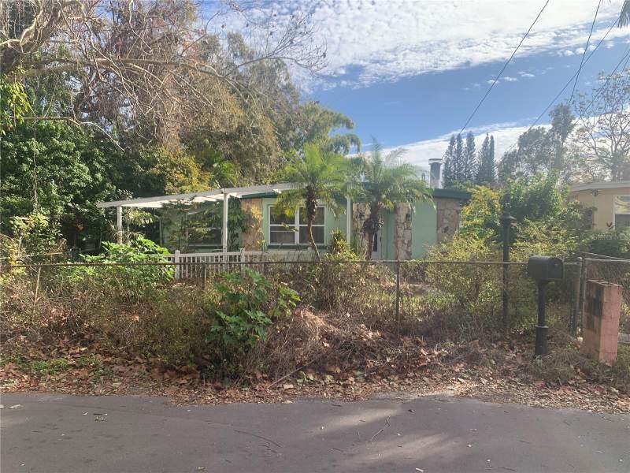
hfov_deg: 67.3
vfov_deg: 53.1
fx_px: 473
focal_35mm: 26
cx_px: 315
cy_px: 236
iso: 25
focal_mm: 4.25
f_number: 1.8
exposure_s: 1/1634
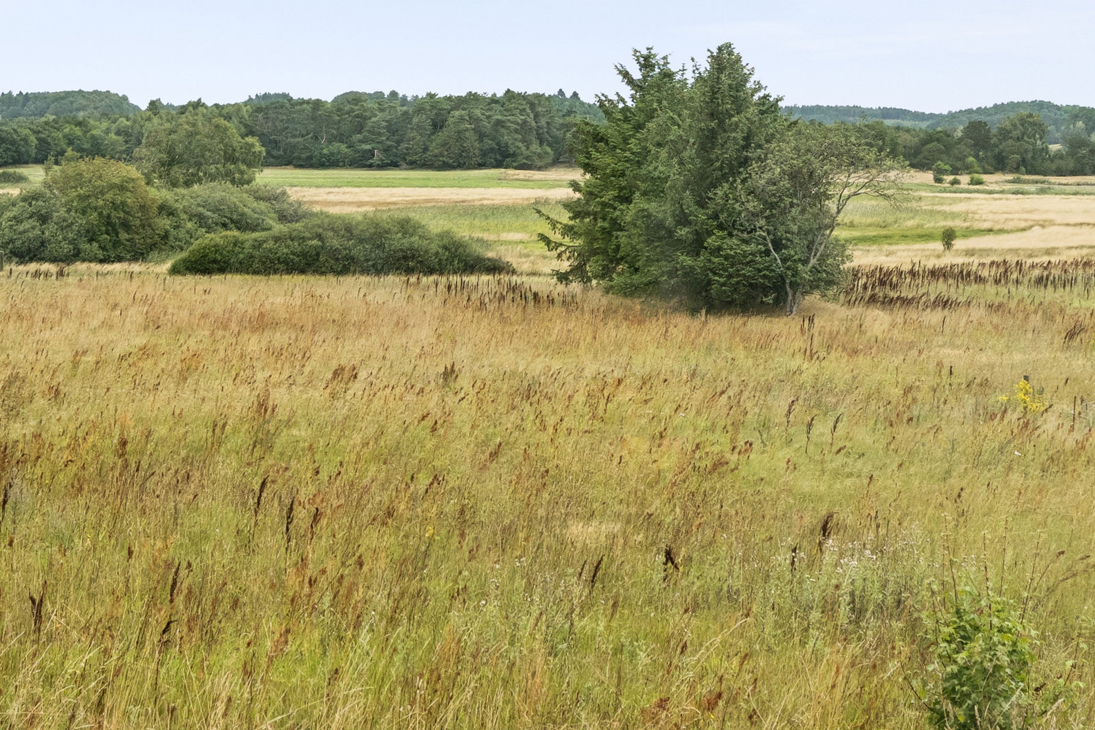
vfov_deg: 15.6
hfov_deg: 23.4
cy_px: 122
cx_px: 626
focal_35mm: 87
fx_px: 2646
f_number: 6.3
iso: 1250
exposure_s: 1/1600
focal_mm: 31
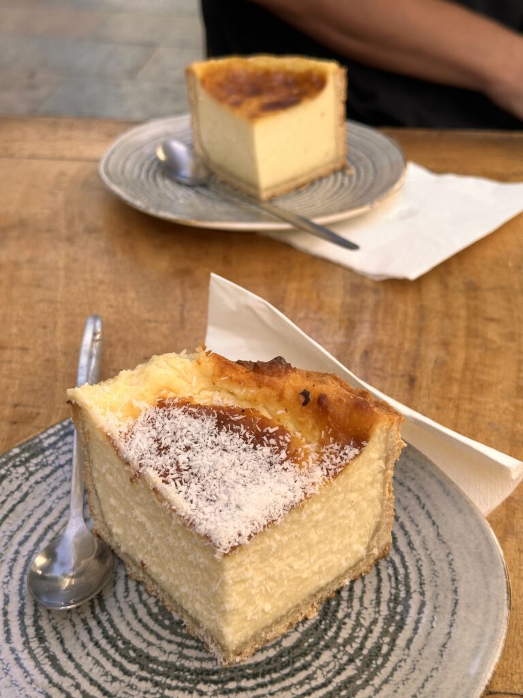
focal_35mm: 48
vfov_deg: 39.7
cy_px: 349
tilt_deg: -32.9
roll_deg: +1.8
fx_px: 967
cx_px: 262
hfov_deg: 30.3
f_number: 1.78
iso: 64
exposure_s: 1/767
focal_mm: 6.86
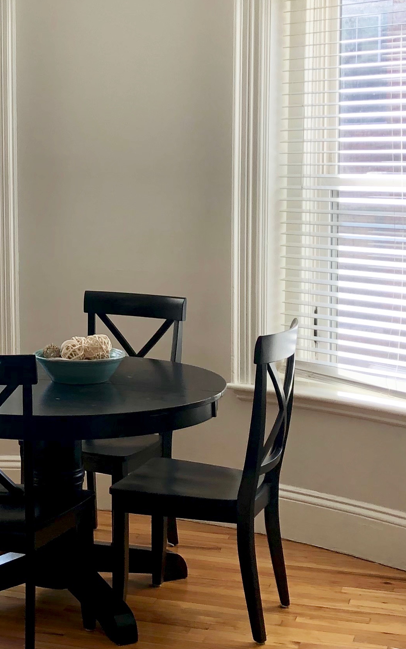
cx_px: -64
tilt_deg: -4.2
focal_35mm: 72
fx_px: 1274
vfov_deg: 28.6
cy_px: 275
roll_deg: +0.0
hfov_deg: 17.4
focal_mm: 3.99
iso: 20
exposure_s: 1/142
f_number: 1.8
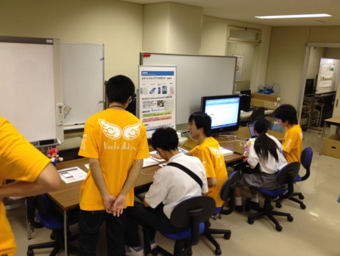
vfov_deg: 40.7
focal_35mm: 35
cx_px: 170
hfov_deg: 52.6
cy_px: 128
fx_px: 344
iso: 80
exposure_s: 1/20
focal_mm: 4.28
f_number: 2.4
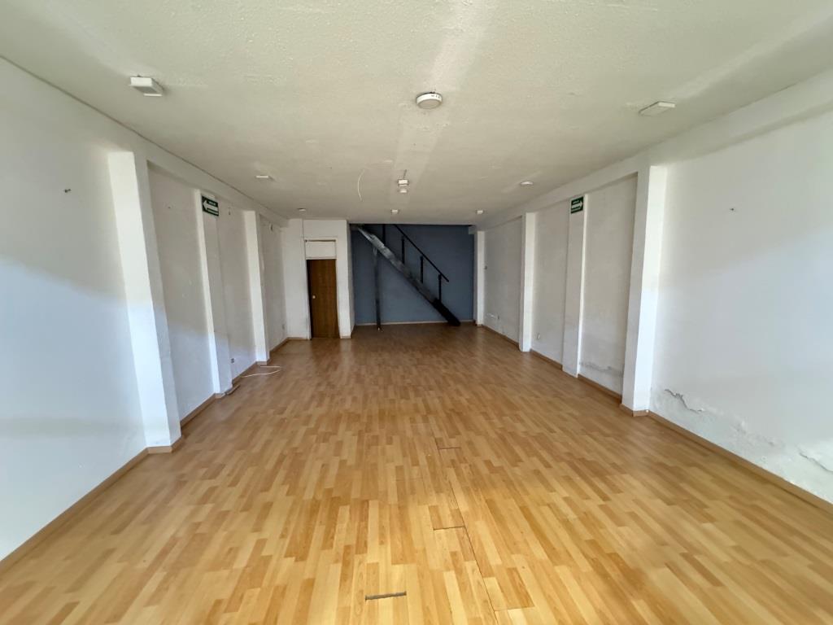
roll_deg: +1.2
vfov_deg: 85.7
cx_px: 416
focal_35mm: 14
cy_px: 312
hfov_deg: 102.1
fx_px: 337
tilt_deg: -7.7
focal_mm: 2.22
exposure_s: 1/30
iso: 1600
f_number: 2.2
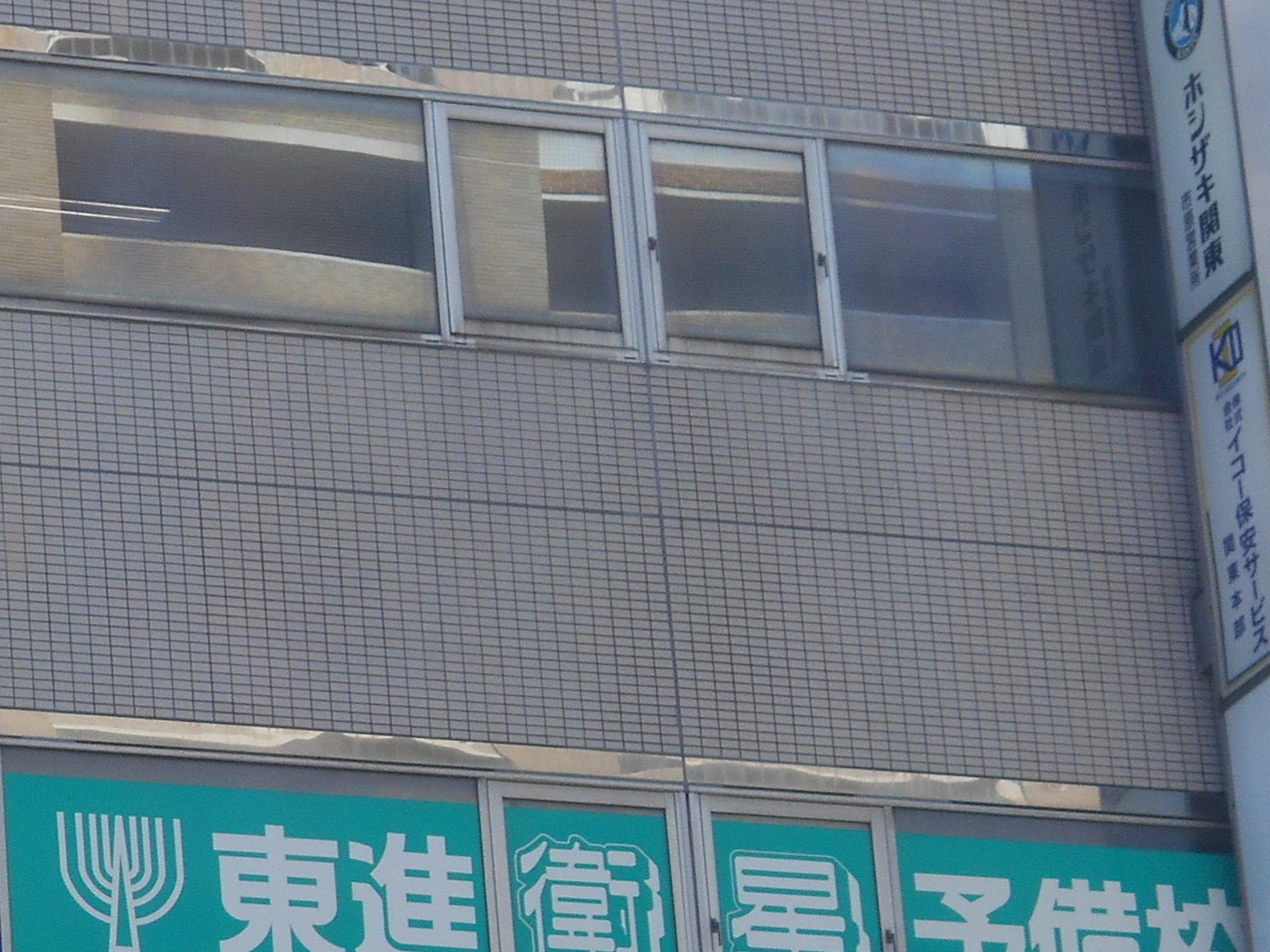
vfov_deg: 7.4
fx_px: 7374
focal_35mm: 201
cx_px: -148
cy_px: 881
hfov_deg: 9.7
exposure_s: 1/320
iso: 80
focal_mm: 13.5
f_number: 5.8
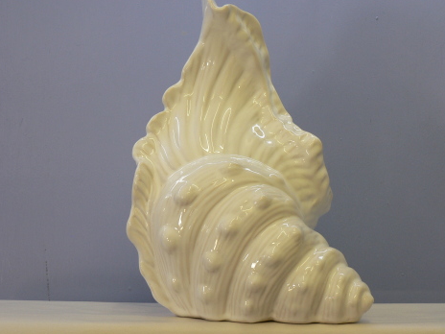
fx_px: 1504
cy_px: 170
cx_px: 237
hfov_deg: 16.8
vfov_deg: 12.7
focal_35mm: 117
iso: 100
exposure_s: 1/50
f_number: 3.2
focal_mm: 17.7
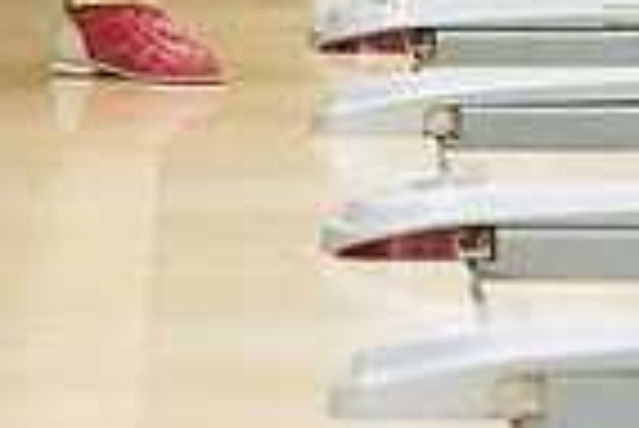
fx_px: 9044
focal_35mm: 509
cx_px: 324
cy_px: -439
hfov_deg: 4.0
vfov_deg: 2.7
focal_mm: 125
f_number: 4.5
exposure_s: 1/1000
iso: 10000
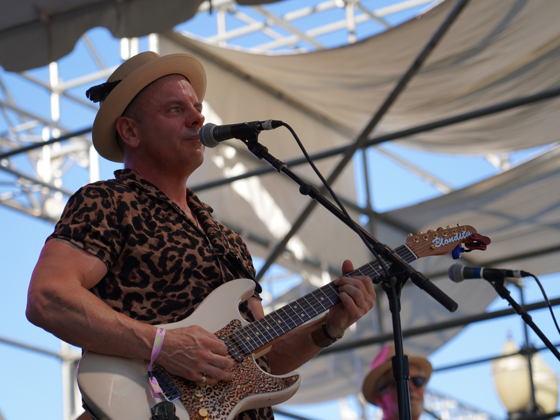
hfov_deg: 17.3
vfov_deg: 13.0
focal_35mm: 114
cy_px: 211
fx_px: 1844
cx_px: 249
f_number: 4.5
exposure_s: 1/320
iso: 100
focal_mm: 105
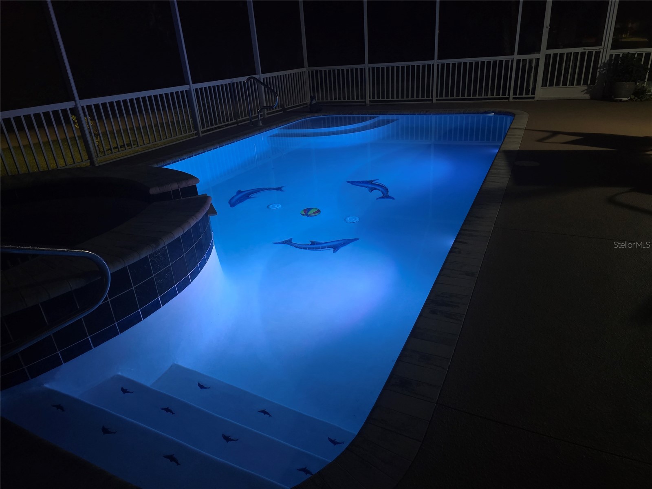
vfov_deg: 58.9
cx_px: 326
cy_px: 244
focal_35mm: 23
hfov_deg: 73.9
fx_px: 433
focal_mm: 6.3
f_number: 1.7
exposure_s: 1/24
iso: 1250
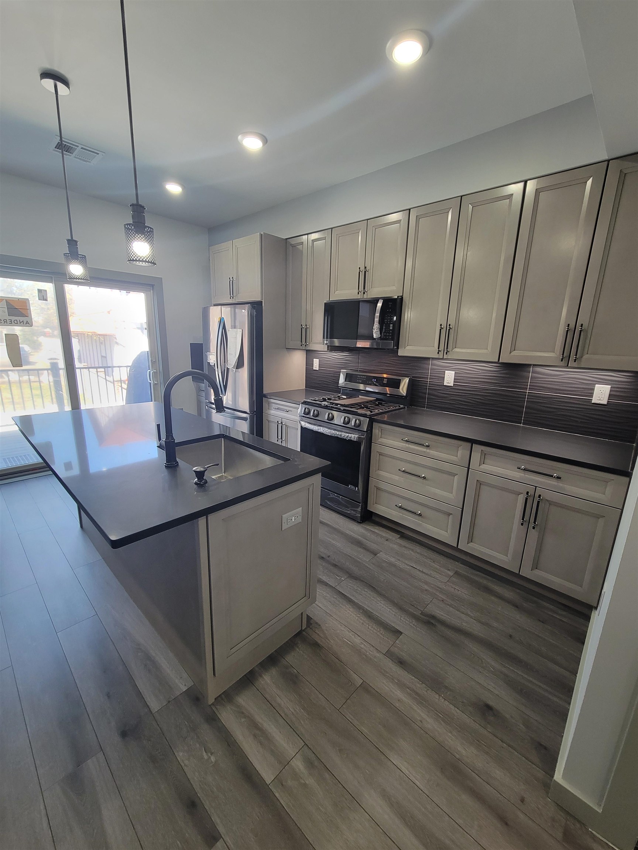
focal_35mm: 13
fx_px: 319
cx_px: 319
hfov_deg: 89.9
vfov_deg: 106.2
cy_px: 425
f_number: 2.2
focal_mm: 2.2
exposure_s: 1/60
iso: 160
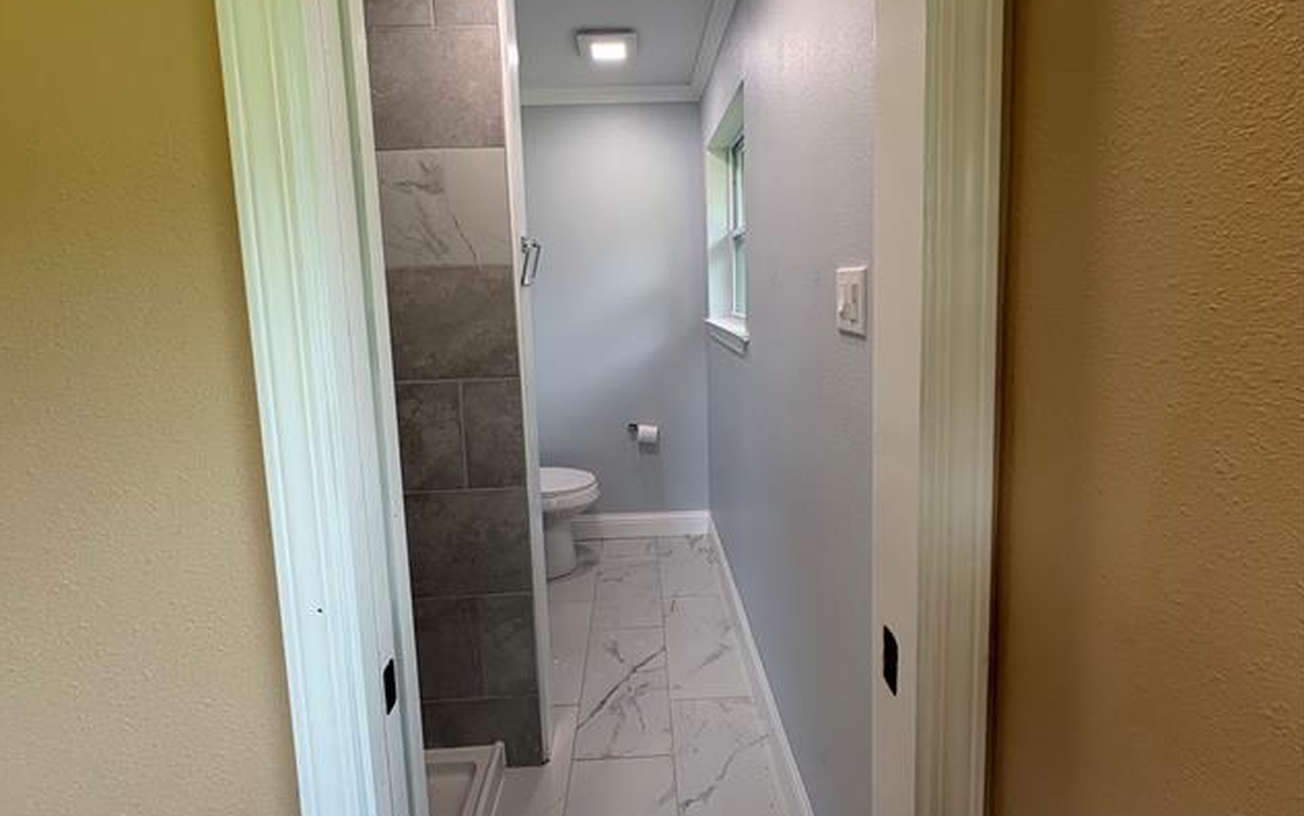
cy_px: 336
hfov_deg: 101.4
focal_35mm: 15
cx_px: 653
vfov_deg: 74.2
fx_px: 533
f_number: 2.2
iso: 80
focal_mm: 2.22
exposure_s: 1/120
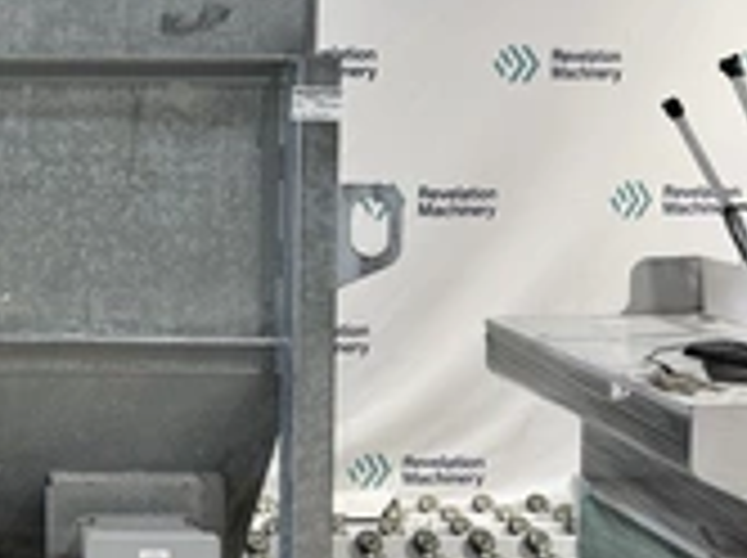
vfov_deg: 25.0
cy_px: 180
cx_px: -148
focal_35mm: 58
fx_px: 1250
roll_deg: -0.4
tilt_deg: -2.3
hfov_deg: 28.8
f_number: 1.78
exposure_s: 1/120
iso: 160
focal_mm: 6.76
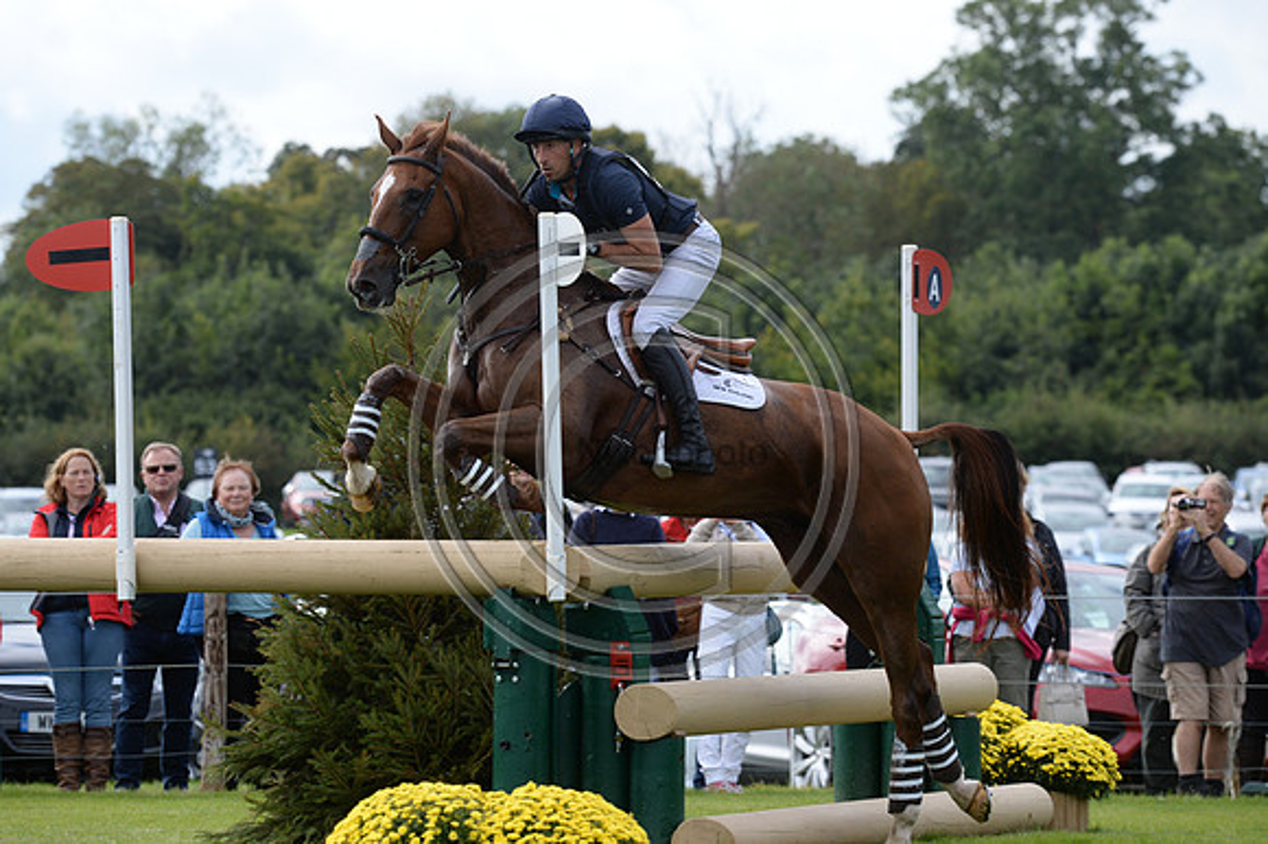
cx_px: 634
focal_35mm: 260
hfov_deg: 7.9
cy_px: 422
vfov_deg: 5.3
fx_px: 9152
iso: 800
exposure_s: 1/1000
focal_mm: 260
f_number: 8
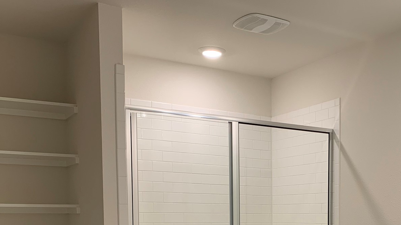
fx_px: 521
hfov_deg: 40.8
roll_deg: -0.2
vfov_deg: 23.1
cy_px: 243
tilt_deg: -3.1
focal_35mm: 49
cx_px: 302
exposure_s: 1/60
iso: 64
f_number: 1.8
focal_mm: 4.25
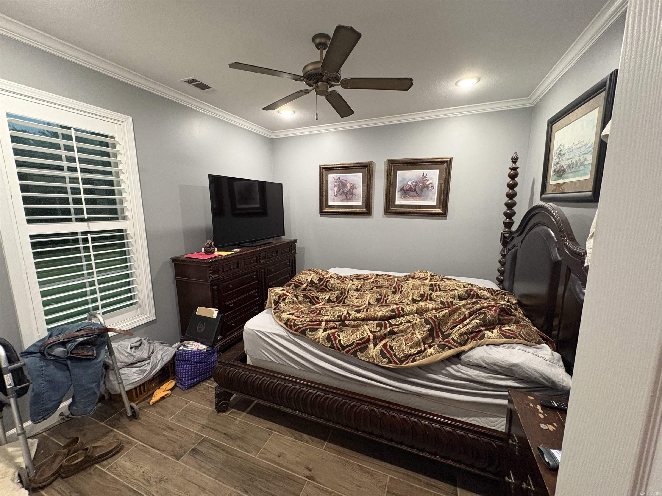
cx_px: 331
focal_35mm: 14
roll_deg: +1.1
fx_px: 268
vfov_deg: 85.7
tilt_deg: -8.1
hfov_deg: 102.1
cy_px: 248
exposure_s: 1/60
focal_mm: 2.22
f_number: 2.2
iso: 400
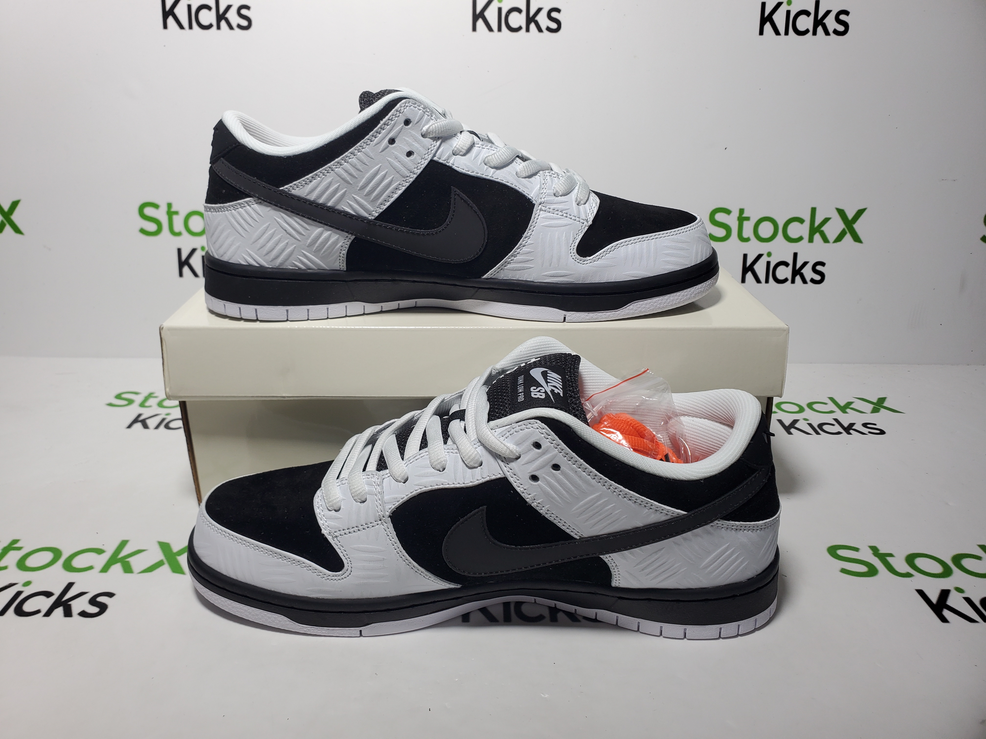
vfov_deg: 53.1
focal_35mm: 26
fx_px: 741
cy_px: 370
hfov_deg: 67.3
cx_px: 493
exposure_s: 1/241
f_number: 2.4
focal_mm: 4.3
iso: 50
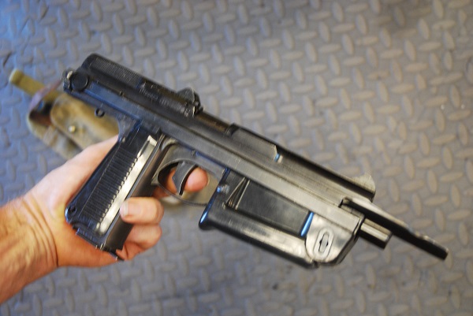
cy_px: 158
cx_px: 236
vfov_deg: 30.9
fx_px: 572
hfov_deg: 44.9
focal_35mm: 44
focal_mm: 29
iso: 640
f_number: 4
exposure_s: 1/30
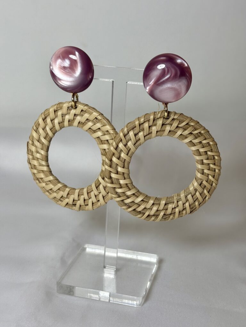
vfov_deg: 36.8
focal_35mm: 52
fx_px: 493
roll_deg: -1.3
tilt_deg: -19.6
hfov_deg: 28.0
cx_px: 123
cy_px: 164
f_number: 1.6
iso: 25
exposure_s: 1/149
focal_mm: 5.96
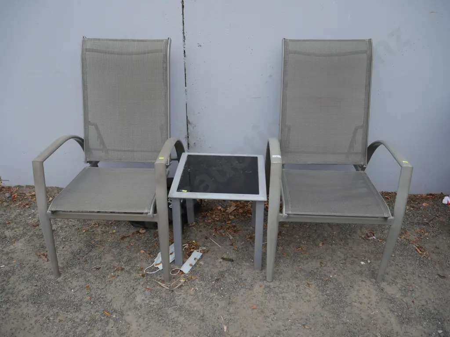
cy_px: 168
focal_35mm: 30
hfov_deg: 60.0
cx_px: 225
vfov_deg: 46.8
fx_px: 390
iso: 200
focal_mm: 15
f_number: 3.6
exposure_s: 1/60
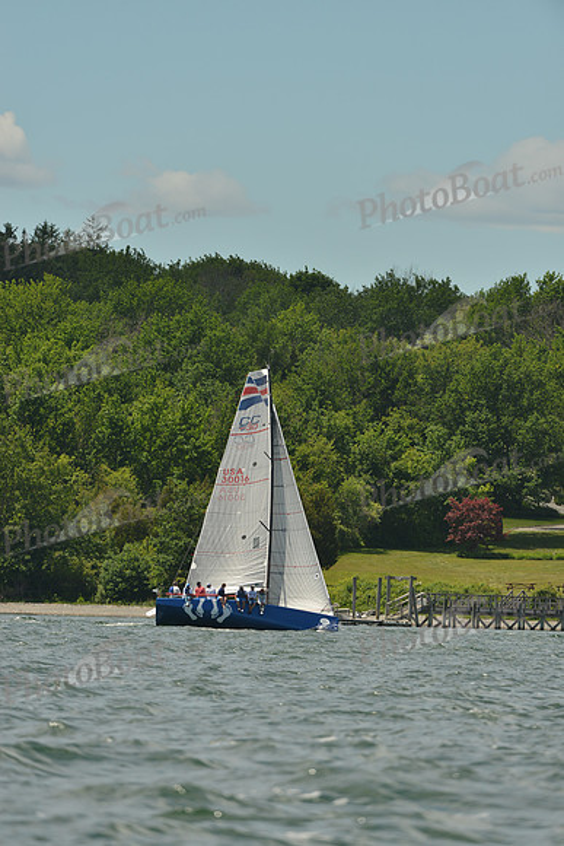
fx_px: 9394
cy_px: 423
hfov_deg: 3.4
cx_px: 282
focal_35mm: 400
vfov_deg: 5.2
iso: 200
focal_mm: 400
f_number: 6.3
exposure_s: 1/1000
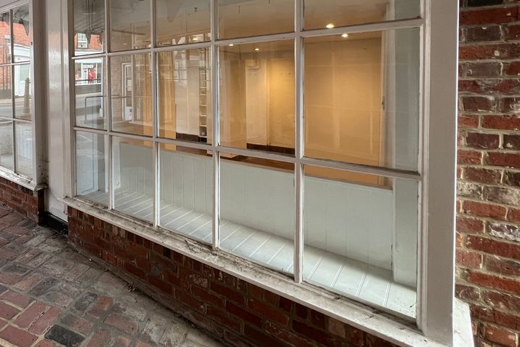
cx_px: 135
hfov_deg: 75.7
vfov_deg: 56.8
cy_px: 91
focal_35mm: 21
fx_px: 303
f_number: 1.8
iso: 125
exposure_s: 1/99
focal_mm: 1.57
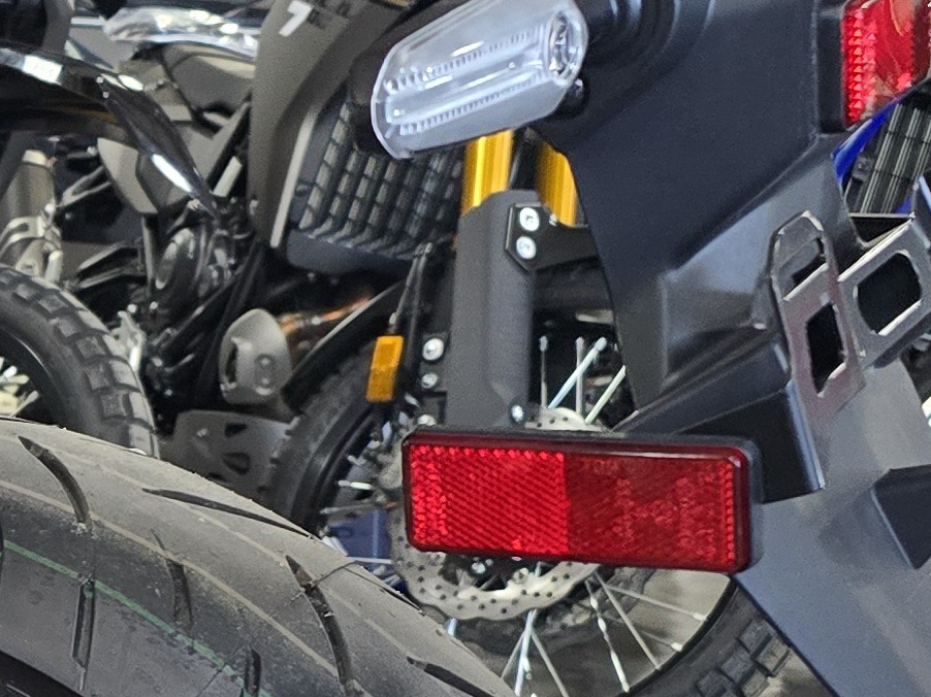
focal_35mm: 102
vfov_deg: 14.4
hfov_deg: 17.0
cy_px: 537
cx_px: -545
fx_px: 2743
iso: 640
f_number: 1.7
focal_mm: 6.3
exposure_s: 1/120
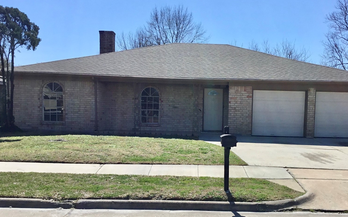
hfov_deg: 44.1
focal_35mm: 45
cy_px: 140
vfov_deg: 28.5
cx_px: 213
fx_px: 427
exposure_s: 1/1894
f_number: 2.4
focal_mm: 3.3
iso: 25
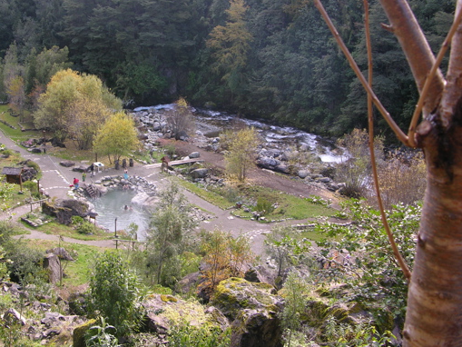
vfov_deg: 32.8
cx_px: 179
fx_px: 587
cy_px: 147
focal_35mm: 44
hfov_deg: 42.7
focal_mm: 8.9
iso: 50
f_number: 3.2
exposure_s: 1/56.1
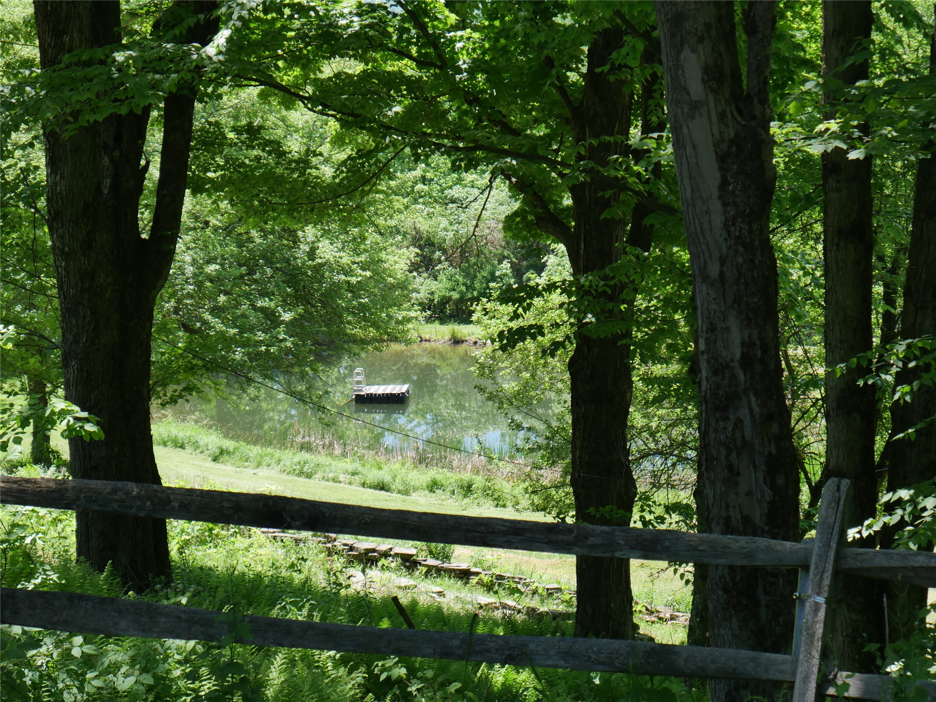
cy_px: 351
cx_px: 468
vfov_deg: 17.6
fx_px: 2272
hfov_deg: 23.3
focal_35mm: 84
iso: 200
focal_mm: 42
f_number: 5.6
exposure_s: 1/200
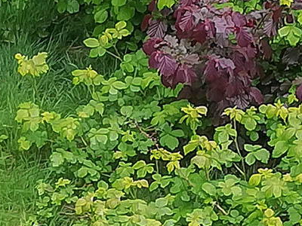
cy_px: 258
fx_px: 2670
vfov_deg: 4.8
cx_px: 60
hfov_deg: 6.5
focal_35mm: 306
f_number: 2.2
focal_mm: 3.81
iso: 80
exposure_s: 1/50
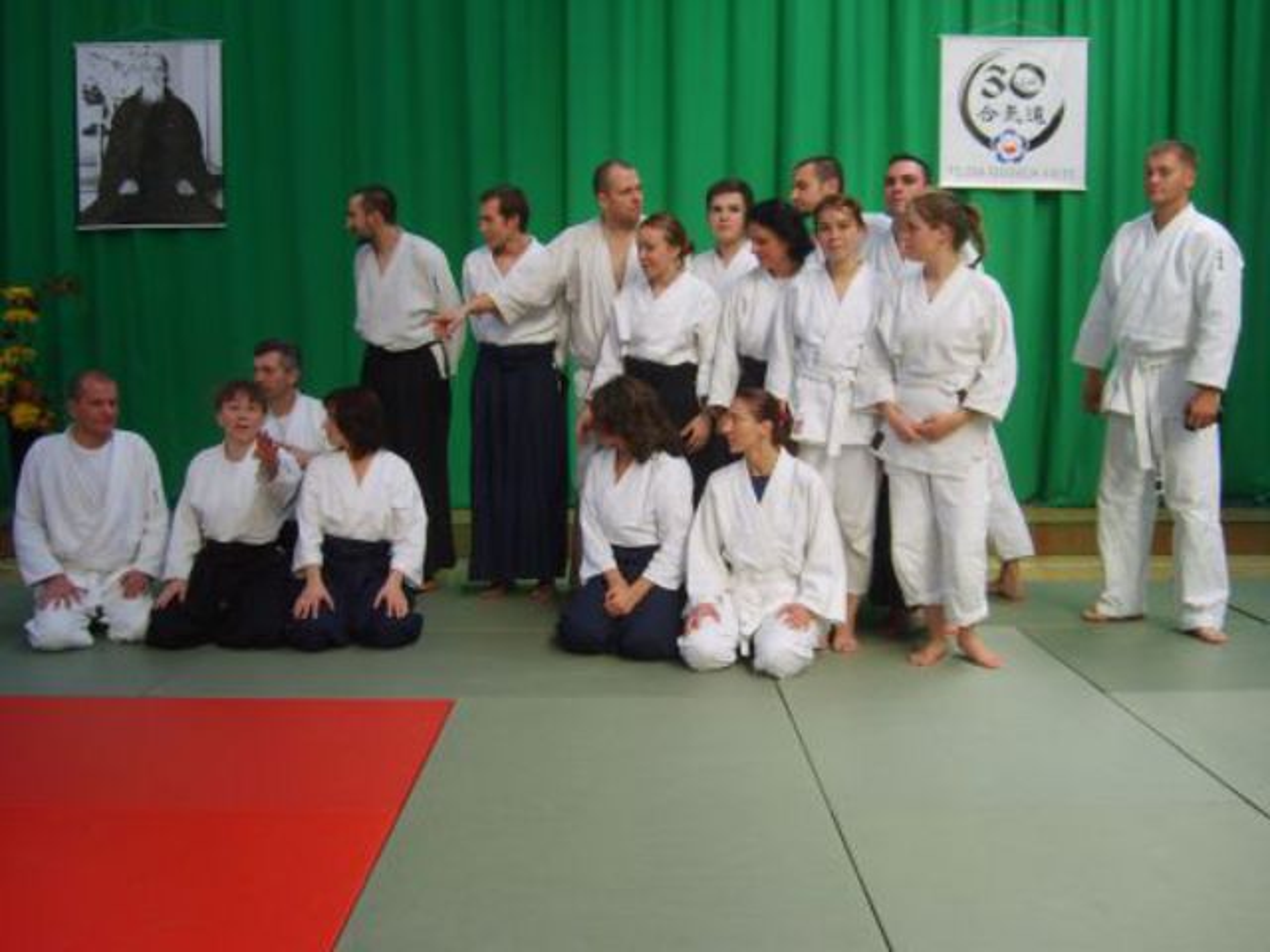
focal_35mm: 35
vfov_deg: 40.7
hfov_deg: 52.6
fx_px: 1284
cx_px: 635
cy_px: 476
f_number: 2.8
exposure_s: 1/60
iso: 50
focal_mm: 5.8
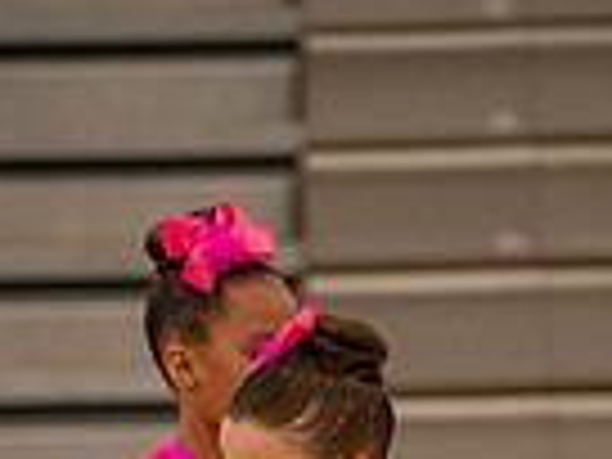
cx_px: 220
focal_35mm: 635
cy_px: 860
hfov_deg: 3.1
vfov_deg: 2.3
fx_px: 11227
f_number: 2.8
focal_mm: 200
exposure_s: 1/640
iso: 3200
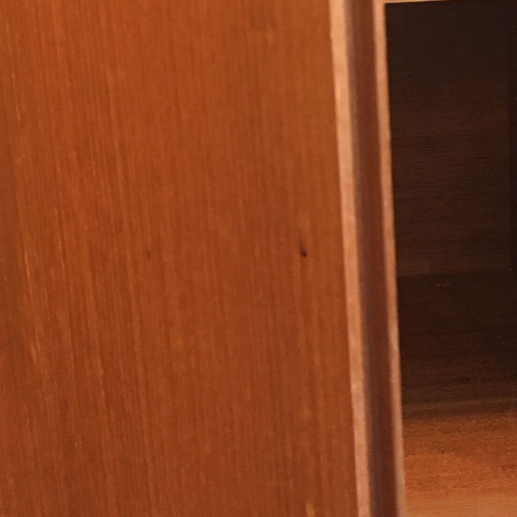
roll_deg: +0.3
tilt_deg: -19.8
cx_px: 477
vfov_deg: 18.5
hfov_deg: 18.2
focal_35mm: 94
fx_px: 1588
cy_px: 240
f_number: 2.2
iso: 200
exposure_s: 1/20
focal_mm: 4.15
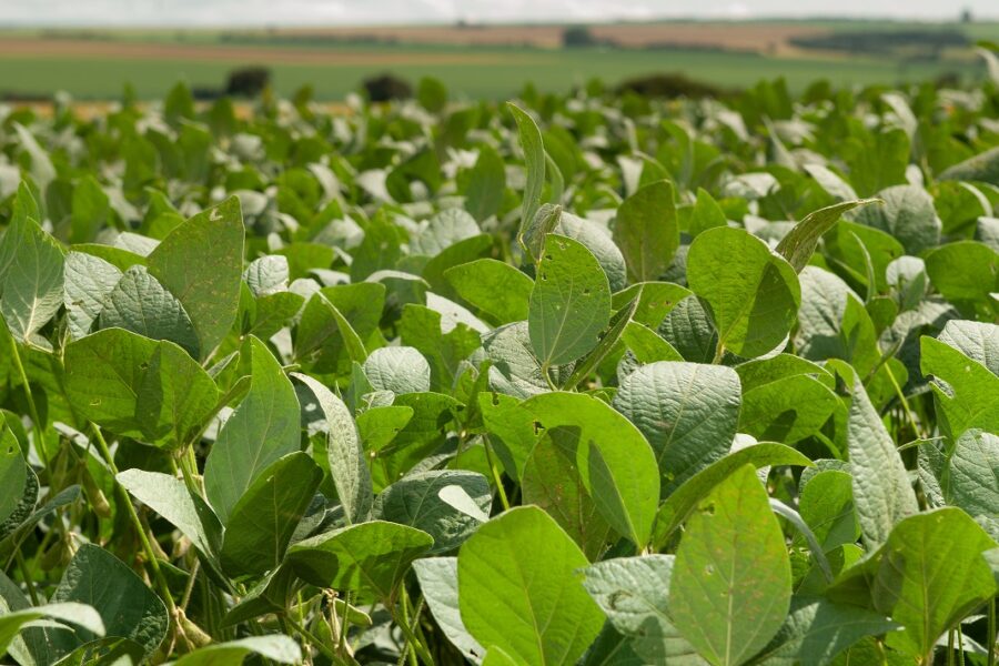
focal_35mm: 105
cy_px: 333
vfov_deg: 13.0
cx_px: 500
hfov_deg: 19.5
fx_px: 2914
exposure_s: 1/100
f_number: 10
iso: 100
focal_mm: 70
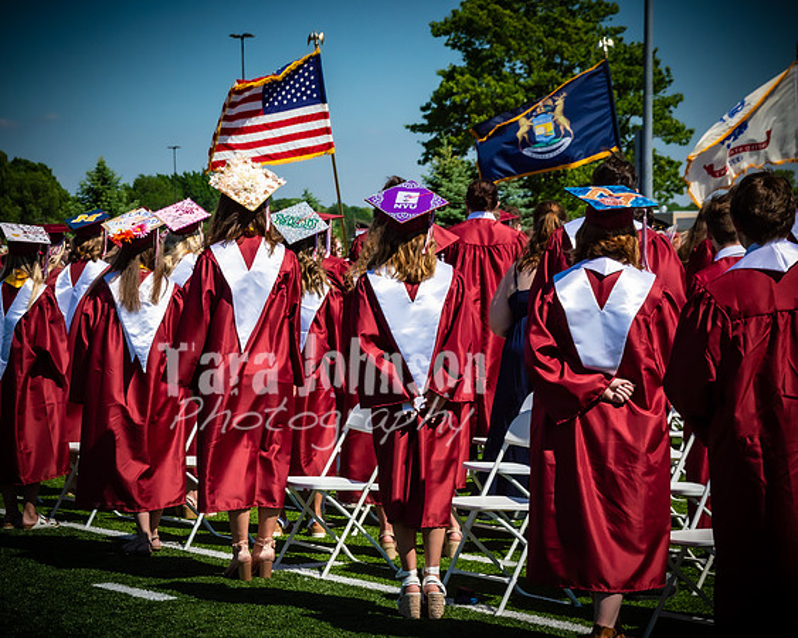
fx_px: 2290
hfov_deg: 19.7
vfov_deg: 15.8
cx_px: 248
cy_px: 366
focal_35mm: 97
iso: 200
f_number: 7.1
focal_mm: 50
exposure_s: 1/2500
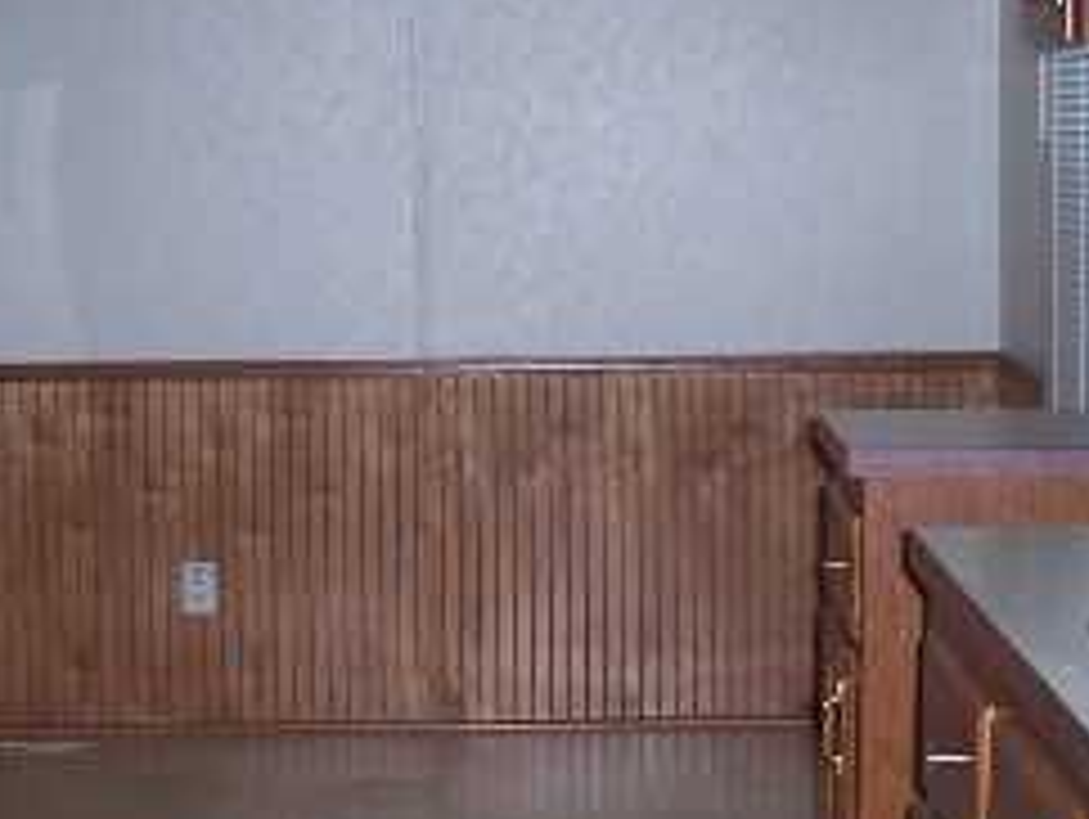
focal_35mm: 103
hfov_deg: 19.0
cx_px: 387
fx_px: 3244
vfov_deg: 14.4
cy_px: 450
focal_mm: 8
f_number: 2.8
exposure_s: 1/60
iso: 140
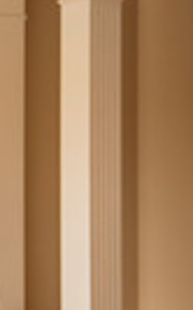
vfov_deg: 11.2
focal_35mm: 187
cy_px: 188
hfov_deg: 6.3
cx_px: -433
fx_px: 1575
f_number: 2.8
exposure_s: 1/160
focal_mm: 42
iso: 400
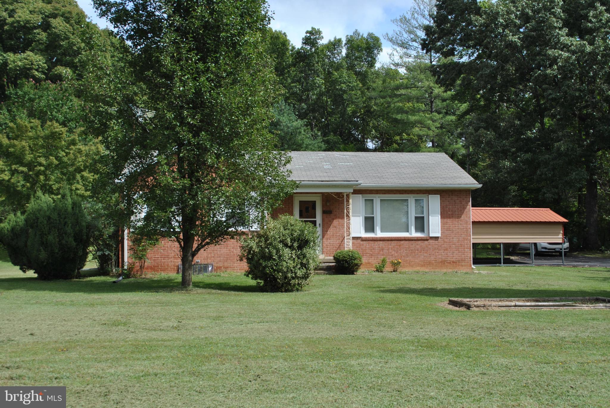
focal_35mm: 39
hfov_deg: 49.5
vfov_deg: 34.3
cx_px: 305
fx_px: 661
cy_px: 204
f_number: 7.1
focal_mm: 26
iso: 100
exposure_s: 1/200
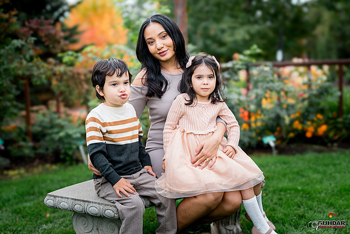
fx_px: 486
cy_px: 117
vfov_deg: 27.0
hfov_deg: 39.6
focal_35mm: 50
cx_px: 175
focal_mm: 50
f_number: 2
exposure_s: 1/800
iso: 200
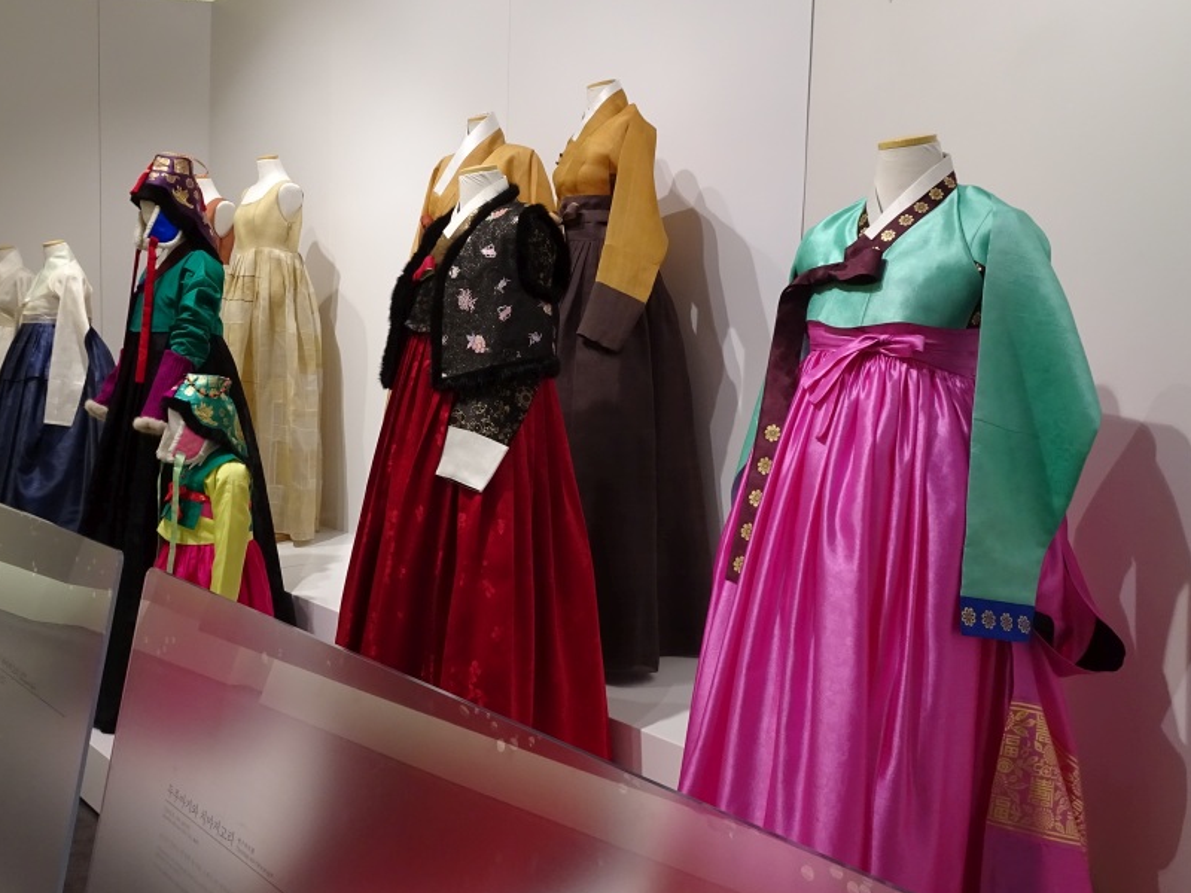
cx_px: 523
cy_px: 408
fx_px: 1032
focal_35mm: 30
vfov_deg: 46.7
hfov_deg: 59.8
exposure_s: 1/30
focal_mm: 4.1
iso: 200
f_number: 3.5
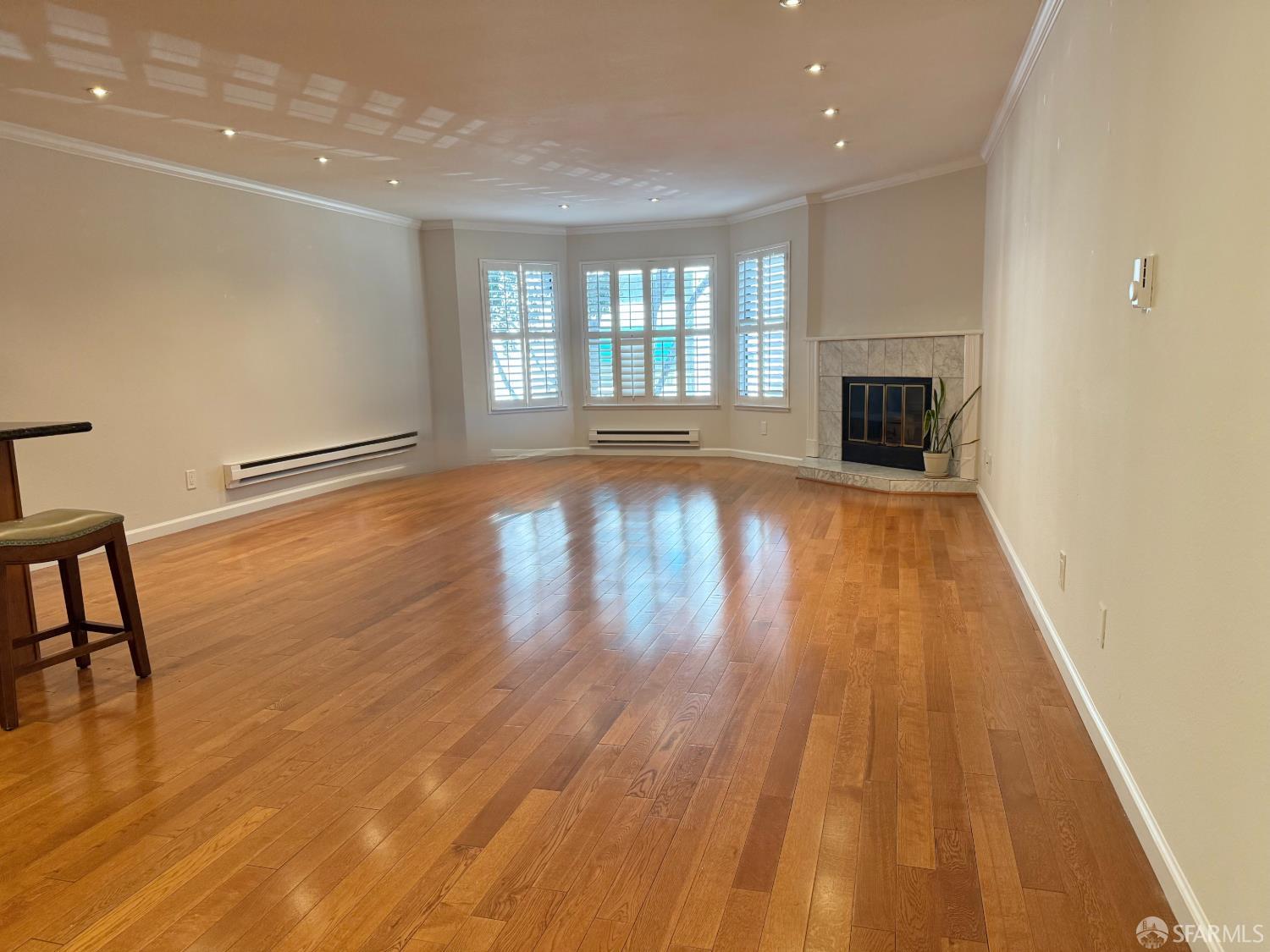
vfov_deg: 56.8
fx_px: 881
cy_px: 476
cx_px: 635
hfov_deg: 71.6
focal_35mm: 24
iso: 250
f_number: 1.78
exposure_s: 1/120
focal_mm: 6.76
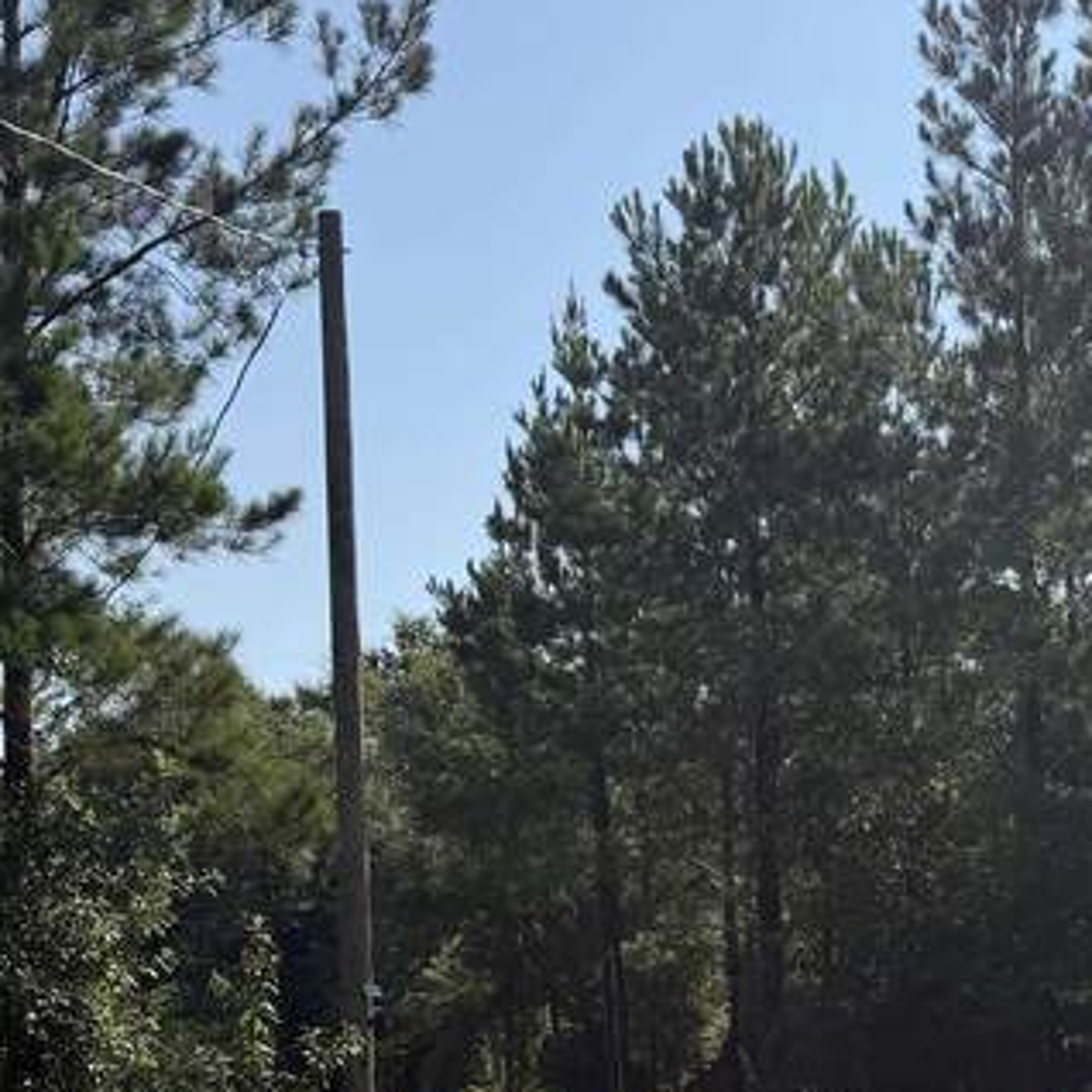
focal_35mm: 64
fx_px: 2284
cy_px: 924
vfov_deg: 26.2
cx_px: 766
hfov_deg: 26.7
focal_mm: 6.76
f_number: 1.78
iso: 100
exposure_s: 1/6711
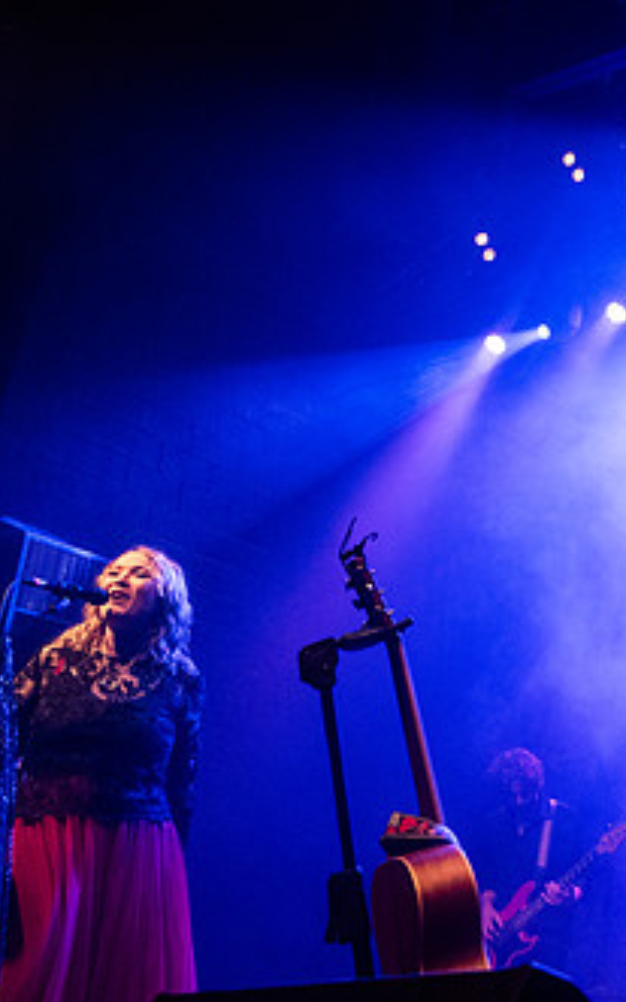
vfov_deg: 40.9
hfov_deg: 24.7
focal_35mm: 49
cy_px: 426
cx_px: 677
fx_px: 1337
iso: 2500
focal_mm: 24
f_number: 3.2
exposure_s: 1/160
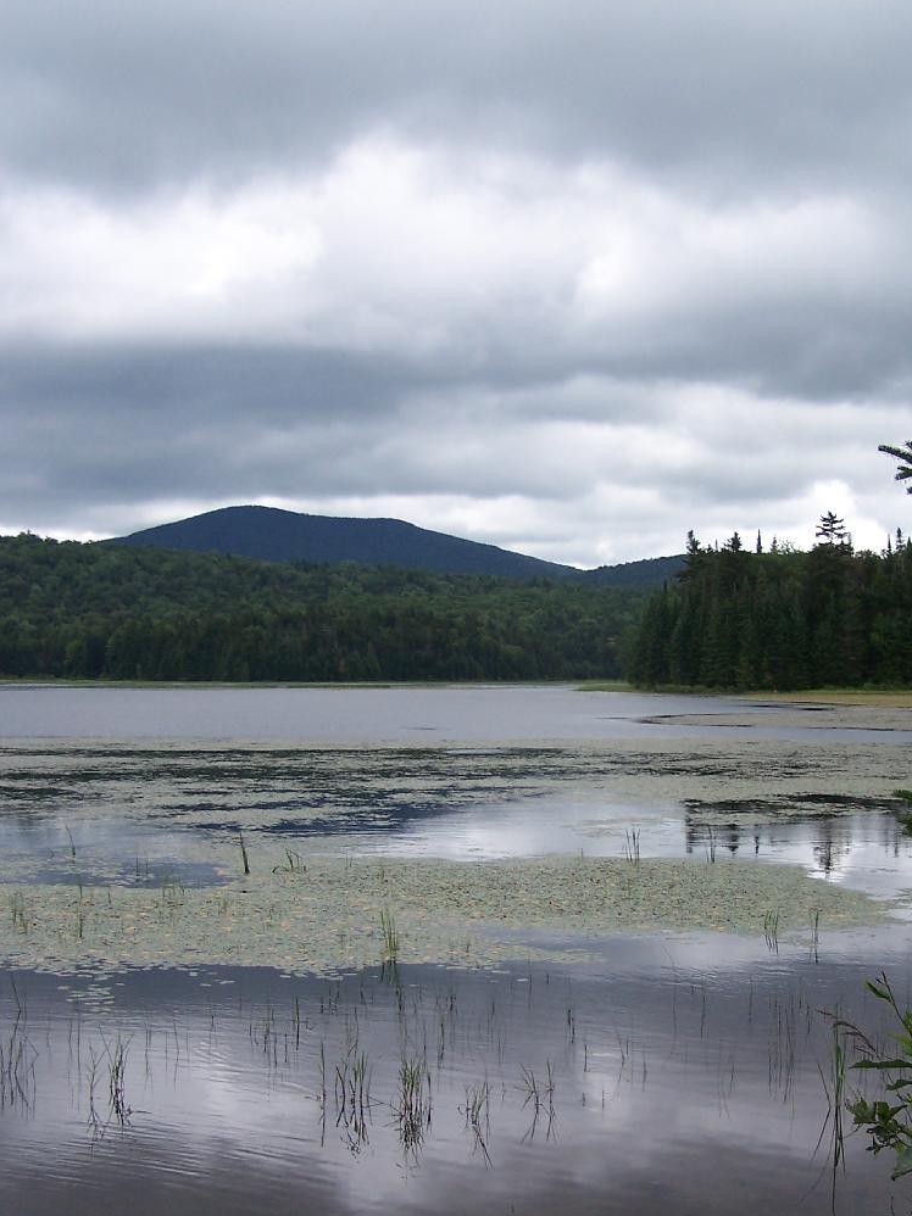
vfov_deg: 36.6
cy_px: 763
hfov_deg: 27.9
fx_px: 1827
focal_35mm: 52
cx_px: 602
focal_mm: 6.3
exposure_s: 1/800
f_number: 2.8
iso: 80
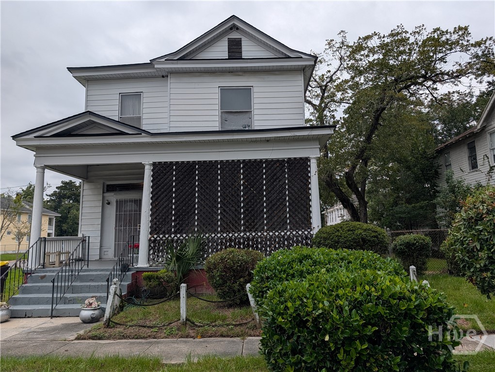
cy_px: 186
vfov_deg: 56.9
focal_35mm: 24
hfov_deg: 71.5
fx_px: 344
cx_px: 248
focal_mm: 6.9
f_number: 1.68
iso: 20
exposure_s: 1/652
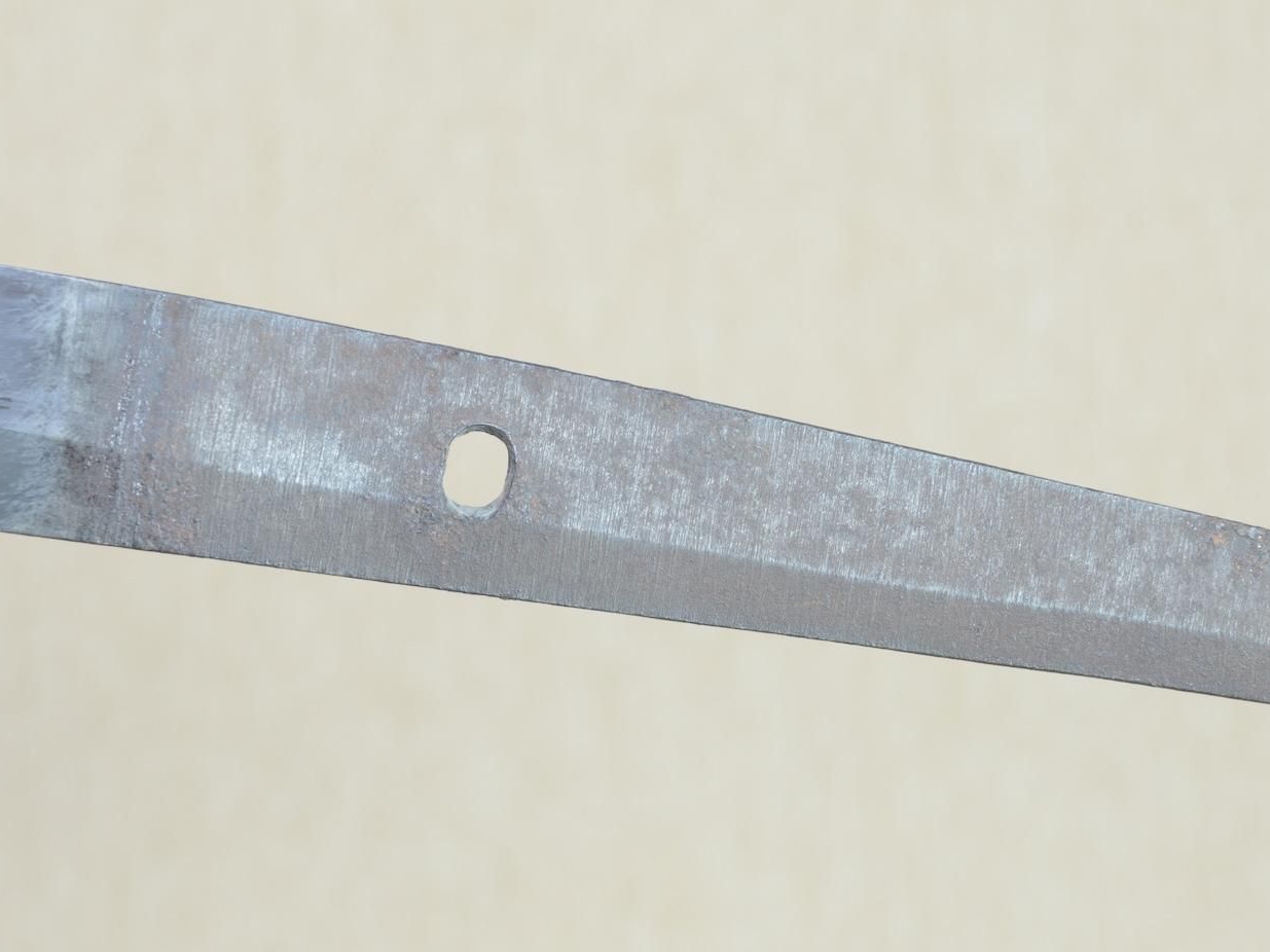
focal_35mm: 147
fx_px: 5393
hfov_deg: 13.4
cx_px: 650
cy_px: 478
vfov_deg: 10.1
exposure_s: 1/2
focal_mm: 90
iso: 400
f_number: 11
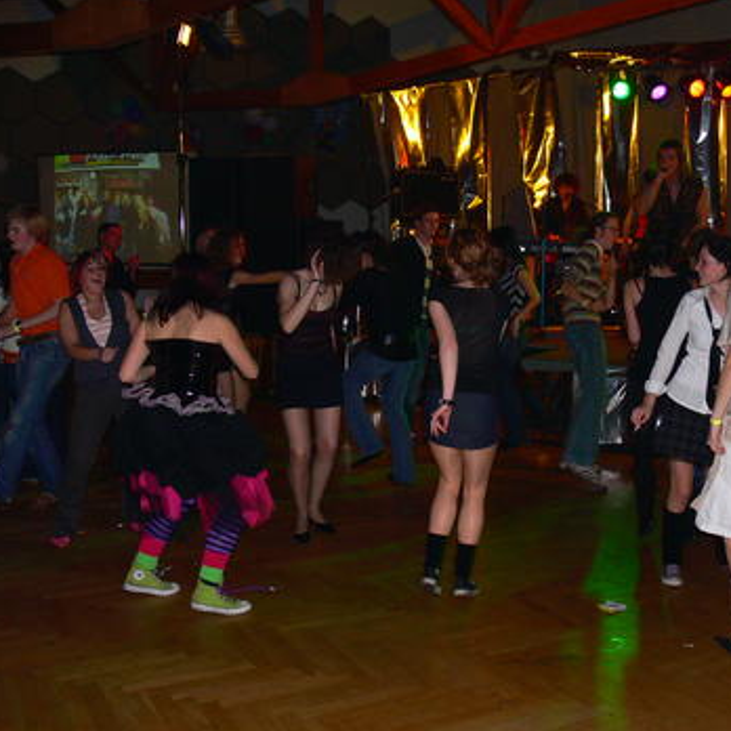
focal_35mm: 42
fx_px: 1003
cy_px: 366
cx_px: 483
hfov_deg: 39.6
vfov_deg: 40.0
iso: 100
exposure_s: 1/30
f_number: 2.8
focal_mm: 7.4
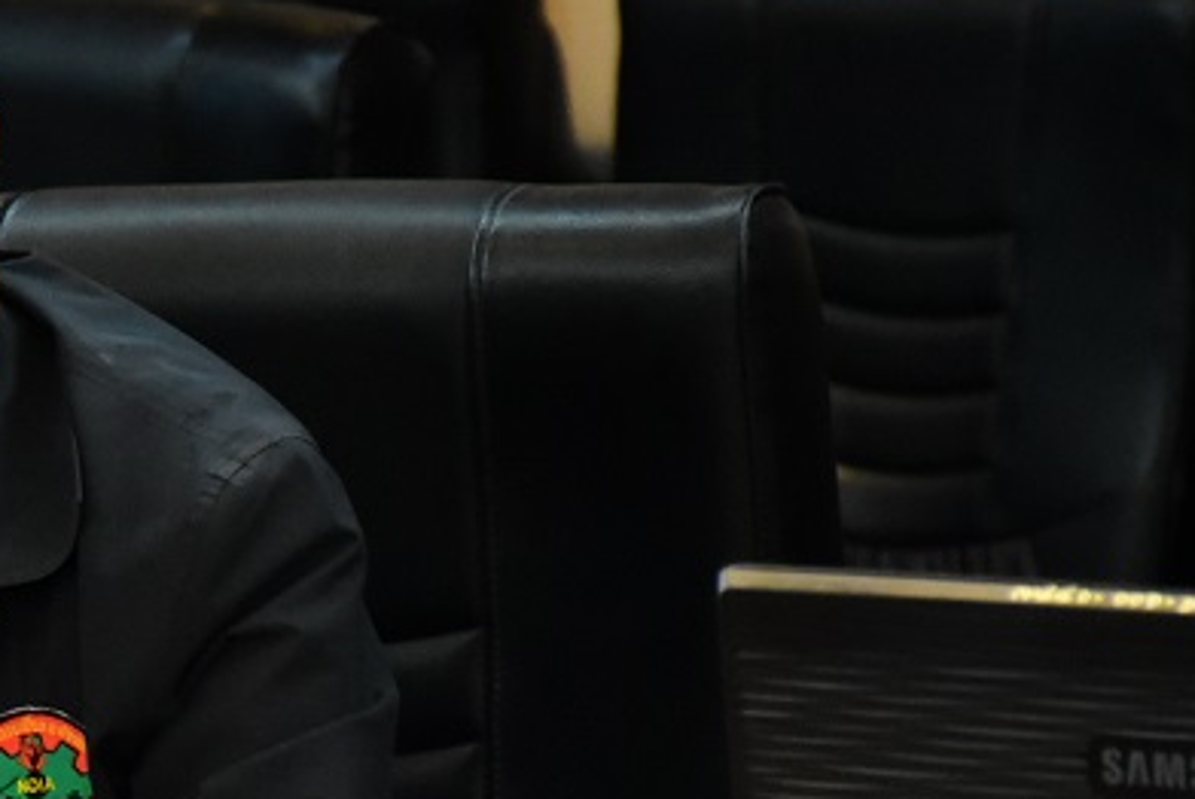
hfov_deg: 4.9
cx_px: 15
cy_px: 540
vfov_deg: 3.3
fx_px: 13918
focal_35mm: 419
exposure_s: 1/100
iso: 5000
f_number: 5.6
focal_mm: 122
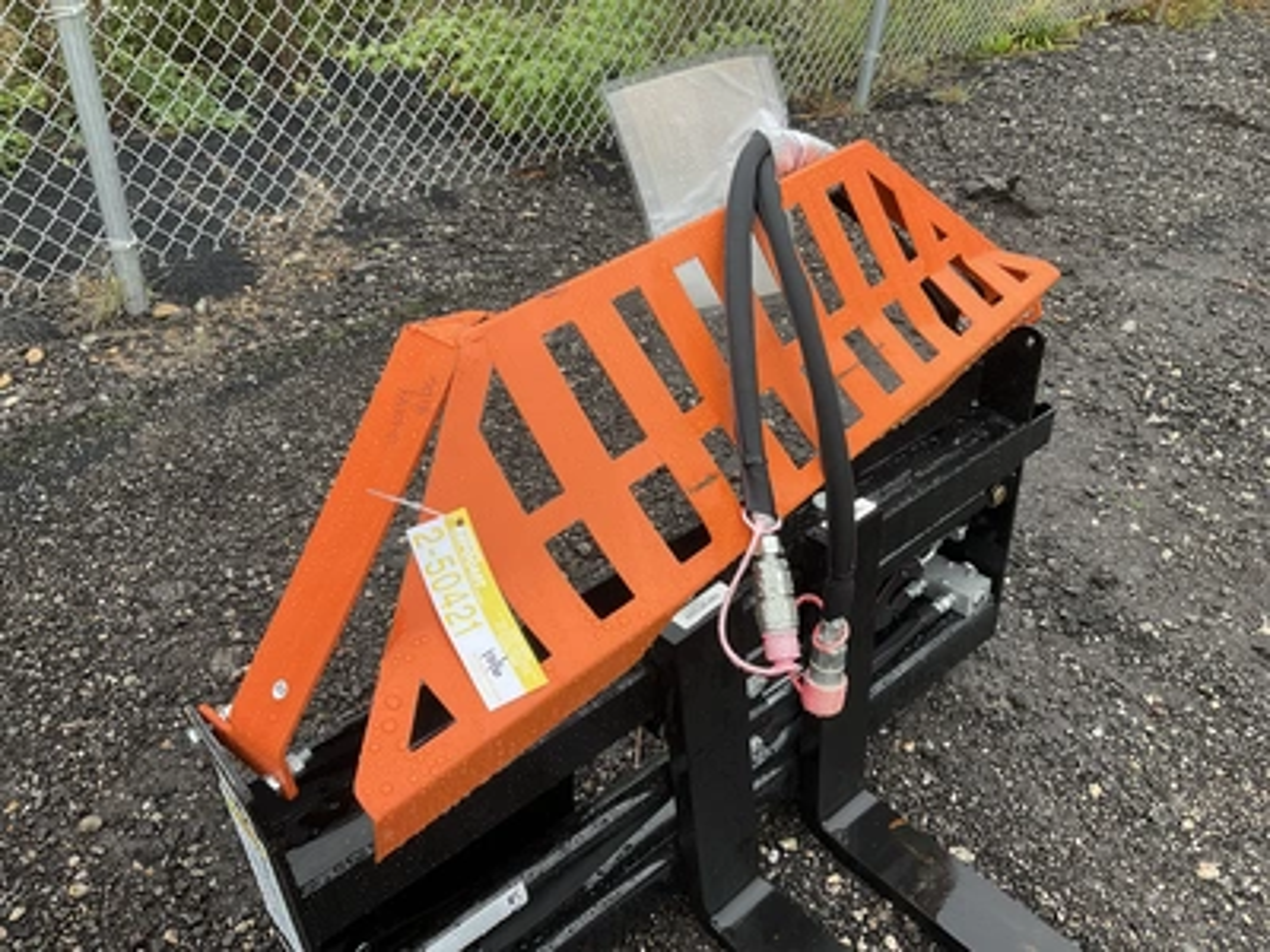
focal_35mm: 29
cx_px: 635
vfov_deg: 48.2
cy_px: 476
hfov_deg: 61.7
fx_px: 1064
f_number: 1.8
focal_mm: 3
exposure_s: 1/122
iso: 32
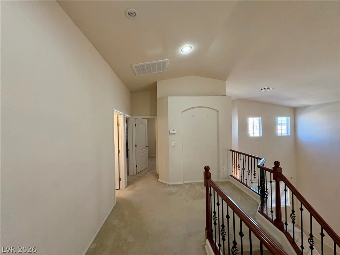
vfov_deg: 85.7
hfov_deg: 102.1
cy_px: 128
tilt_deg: +0.5
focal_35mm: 14
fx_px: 138
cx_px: 170
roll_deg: +2.0
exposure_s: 1/120
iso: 320
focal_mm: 2.22
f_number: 2.2
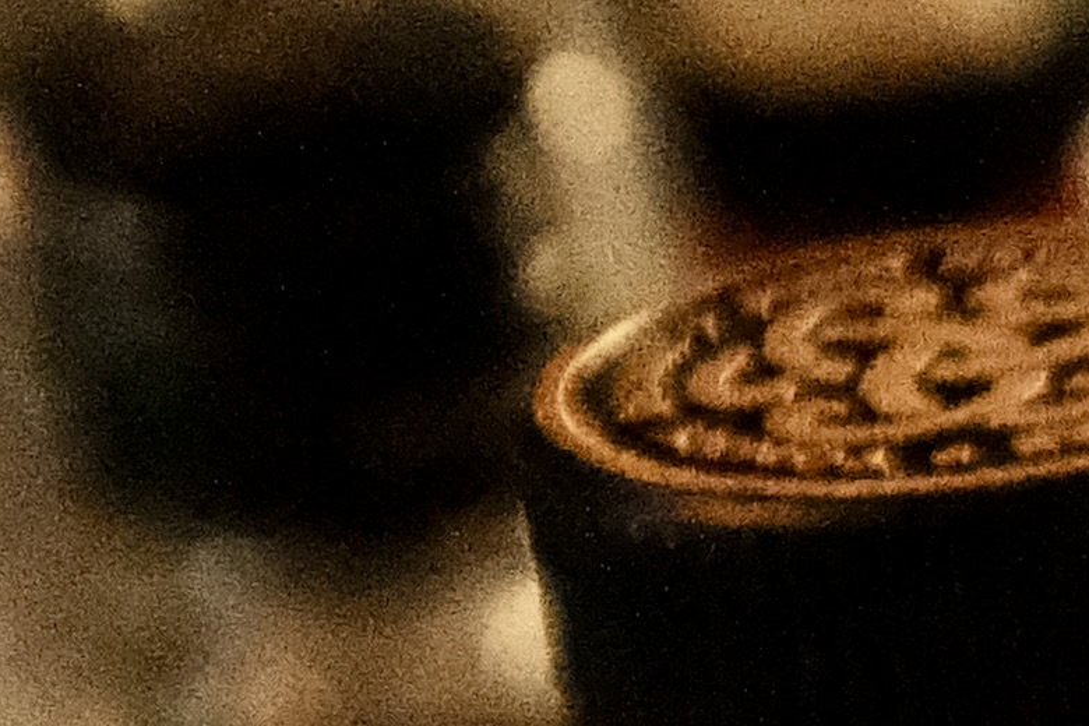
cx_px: 3383
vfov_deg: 6.0
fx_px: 6745
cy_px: 1396
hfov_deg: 7.9
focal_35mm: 223
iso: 25600
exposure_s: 1/500
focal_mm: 19.1
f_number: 4
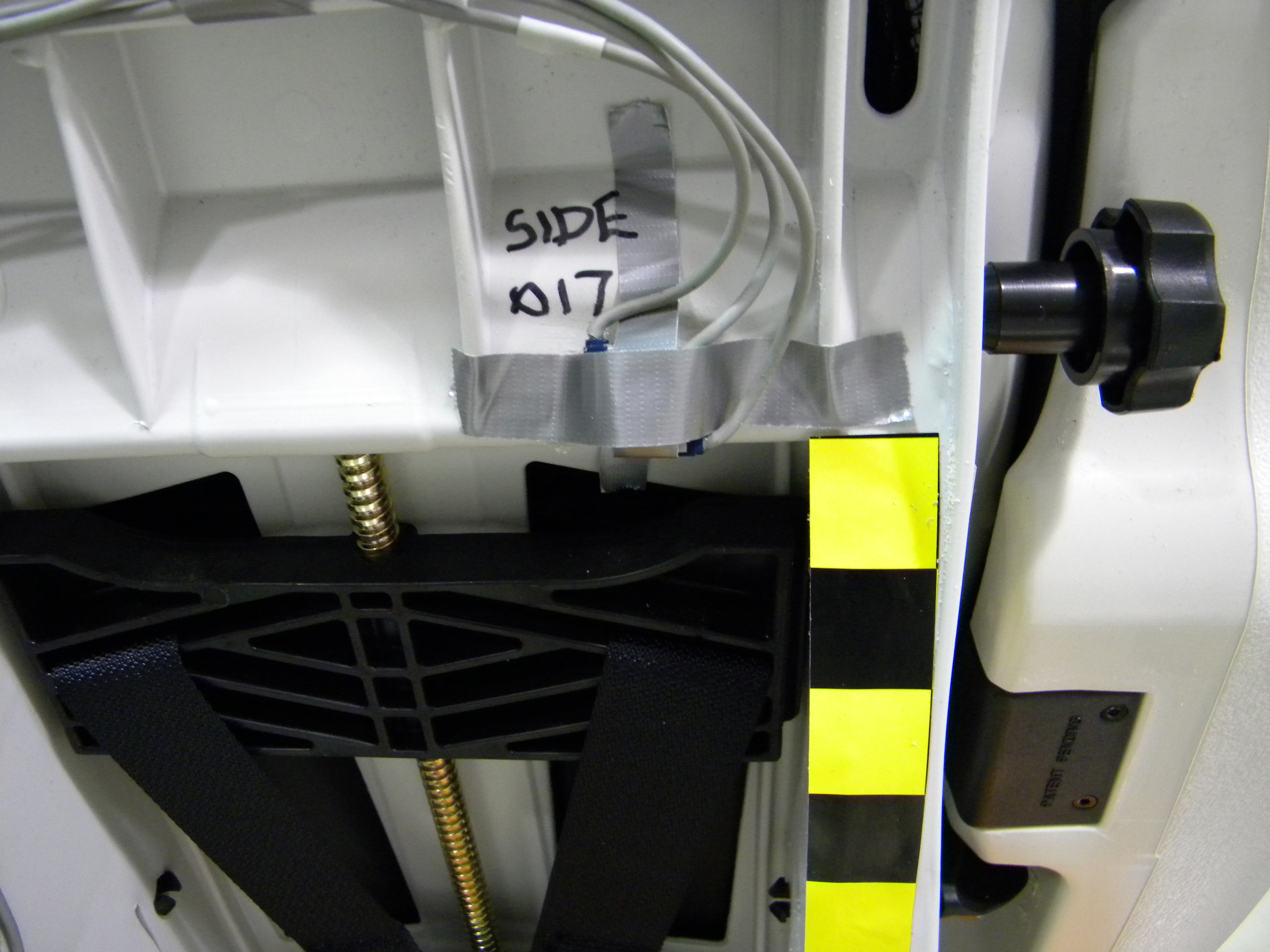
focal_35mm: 28
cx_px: 635
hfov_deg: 63.4
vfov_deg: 49.7
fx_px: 1027
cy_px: 476
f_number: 3.5
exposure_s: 1/13
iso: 400
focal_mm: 5
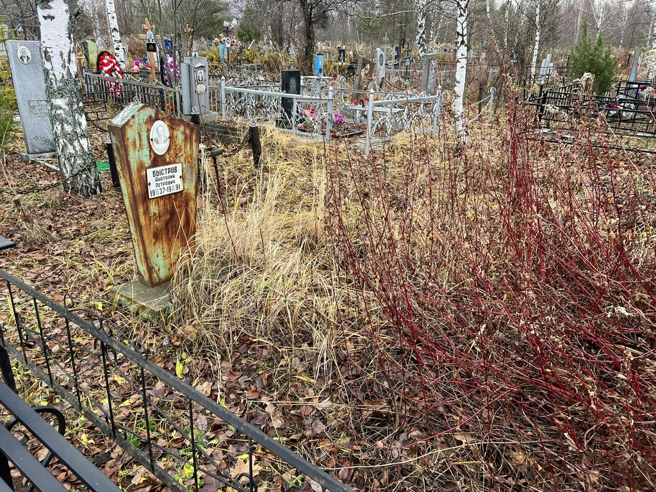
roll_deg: -3.4
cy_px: 246
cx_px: 328
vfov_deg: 53.1
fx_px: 493
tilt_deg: -26.5
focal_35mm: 26
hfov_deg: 67.3
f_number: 1.5
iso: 40
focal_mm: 5.7
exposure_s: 1/193
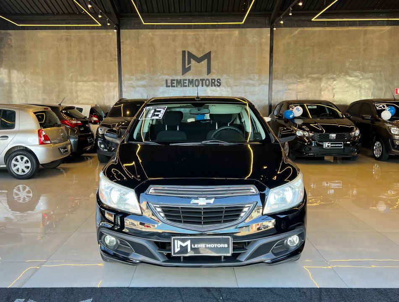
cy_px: 151
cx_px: 200
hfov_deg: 67.1
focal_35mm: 26
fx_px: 301
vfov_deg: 53.3
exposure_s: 1/120
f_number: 1.5
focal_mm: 5.7
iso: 50
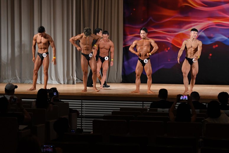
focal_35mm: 108
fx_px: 687
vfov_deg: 12.7
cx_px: 114
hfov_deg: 18.9
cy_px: 76
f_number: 5.6
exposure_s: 1/400
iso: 3200
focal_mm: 72
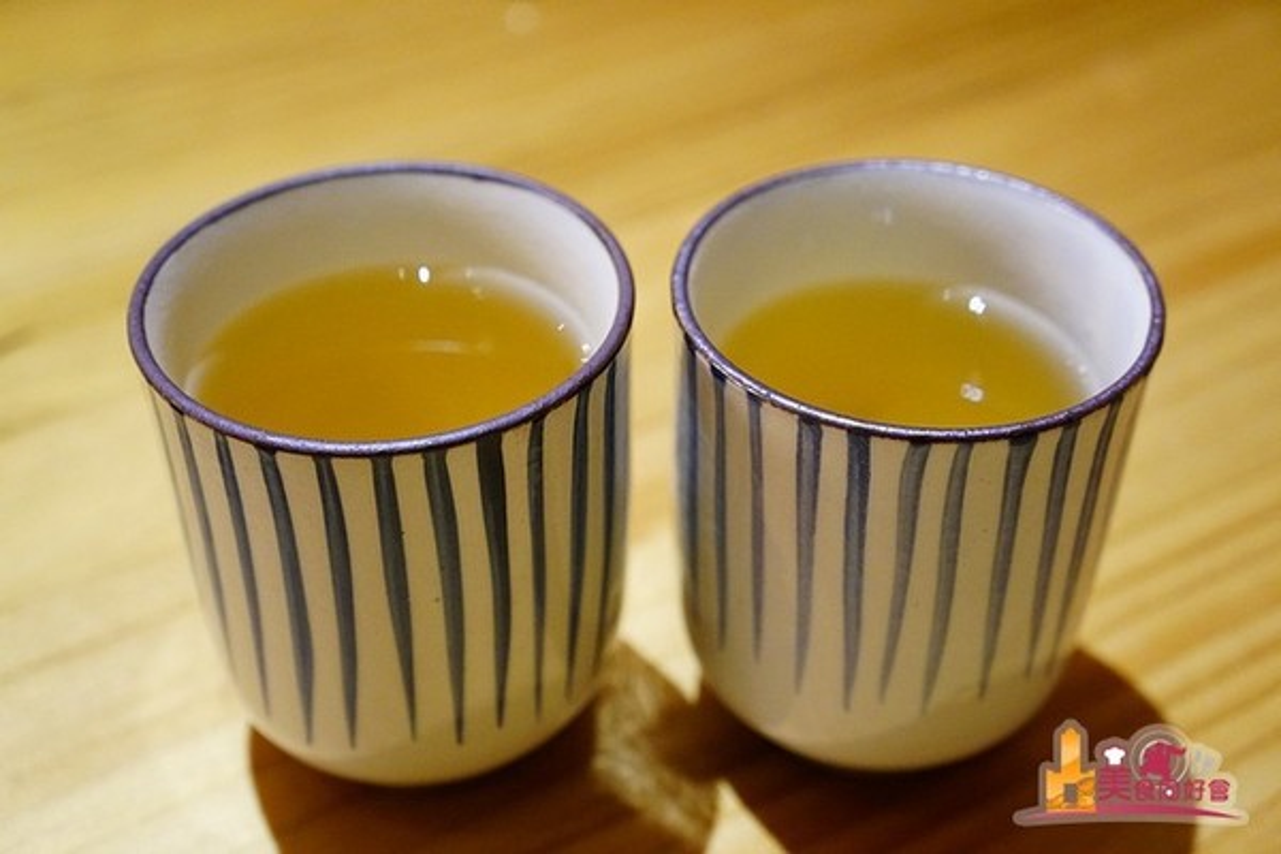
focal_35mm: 44
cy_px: 427
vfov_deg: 30.8
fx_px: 1548
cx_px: 640
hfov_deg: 45.0
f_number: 4
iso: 3200
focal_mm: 29
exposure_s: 1/60
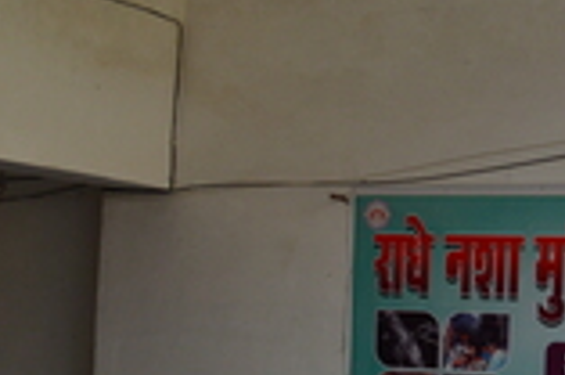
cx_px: 630
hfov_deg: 24.0
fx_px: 1237
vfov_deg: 16.9
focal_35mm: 79
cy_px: 355
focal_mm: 18
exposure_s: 1/80
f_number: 9
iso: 400
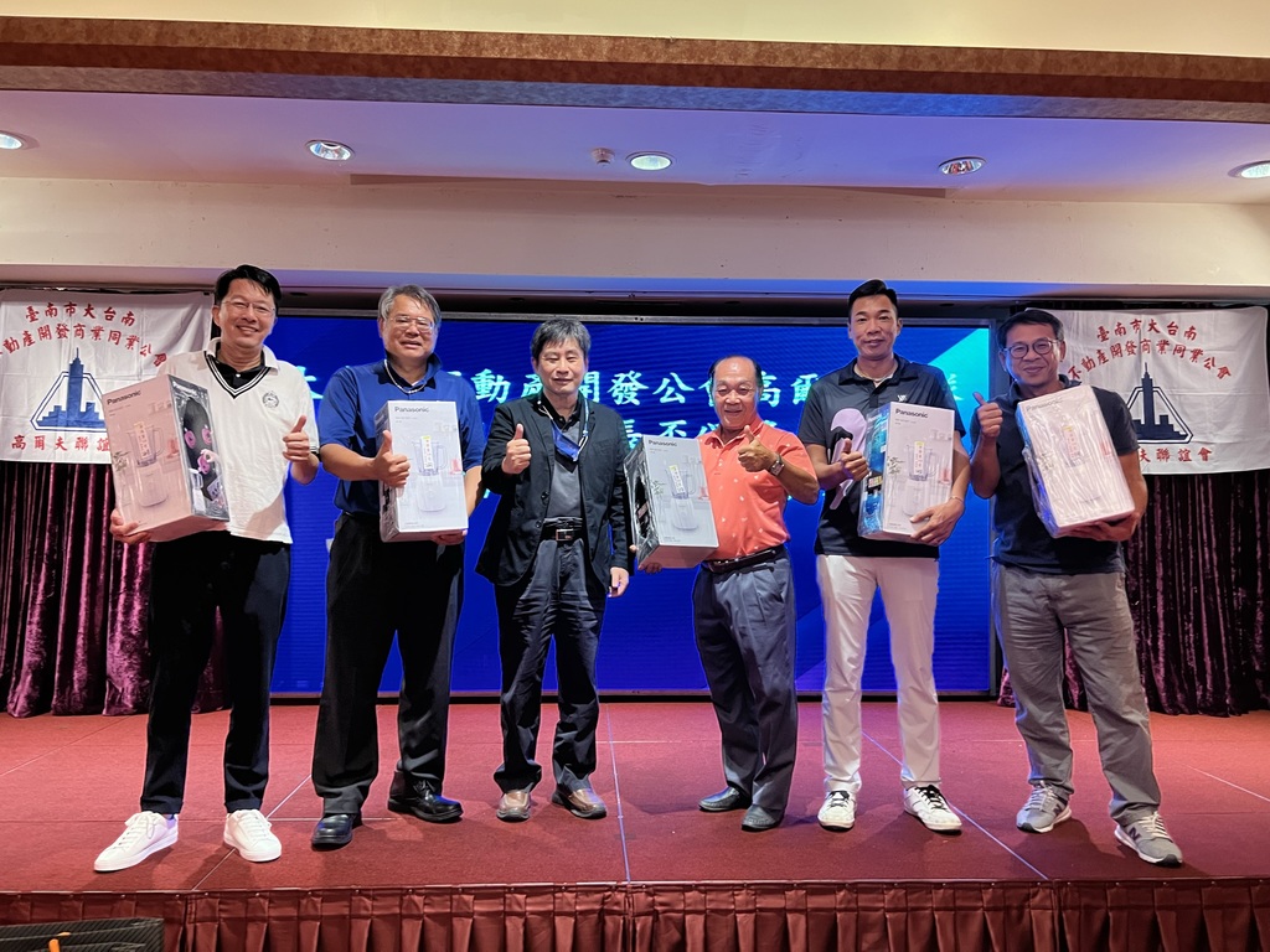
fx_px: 954
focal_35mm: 26
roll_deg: -0.5
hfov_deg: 67.3
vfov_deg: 53.1
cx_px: 635
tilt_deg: +1.3
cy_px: 476
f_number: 1.5
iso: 320
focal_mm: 5.7
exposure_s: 1/60
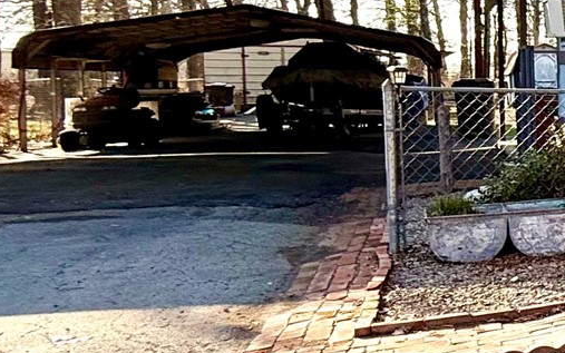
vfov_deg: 21.6
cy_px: 118
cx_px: 1082
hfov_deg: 20.3
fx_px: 924
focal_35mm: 60
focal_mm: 2.22
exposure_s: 1/518
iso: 64
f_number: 2.2
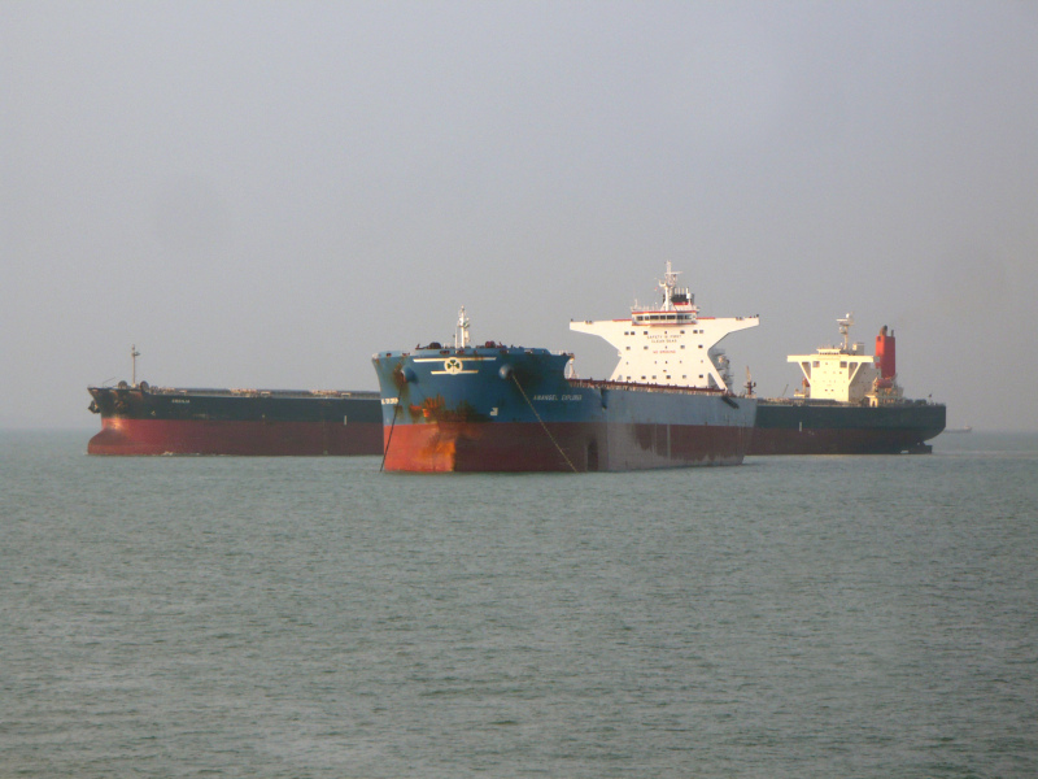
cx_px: 519
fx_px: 6027
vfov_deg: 7.4
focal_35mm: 201
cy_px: 390
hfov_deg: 9.8
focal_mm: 33.1
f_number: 4.4
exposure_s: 1/320
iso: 100
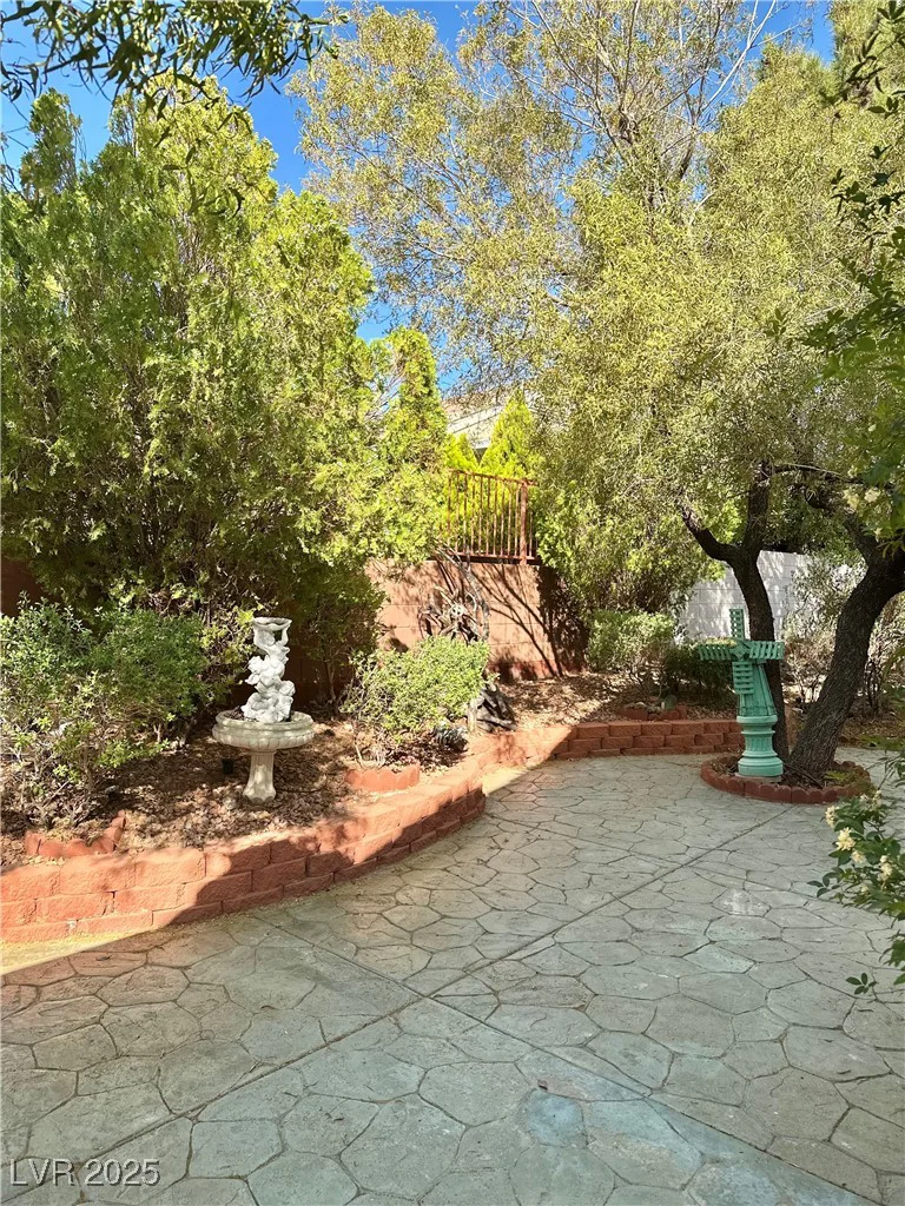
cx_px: 452
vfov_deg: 71.6
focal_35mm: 24
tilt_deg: +2.0
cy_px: 603
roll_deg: -0.3
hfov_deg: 56.8
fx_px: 837
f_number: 1.78
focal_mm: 6.86
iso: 80
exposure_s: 1/1562
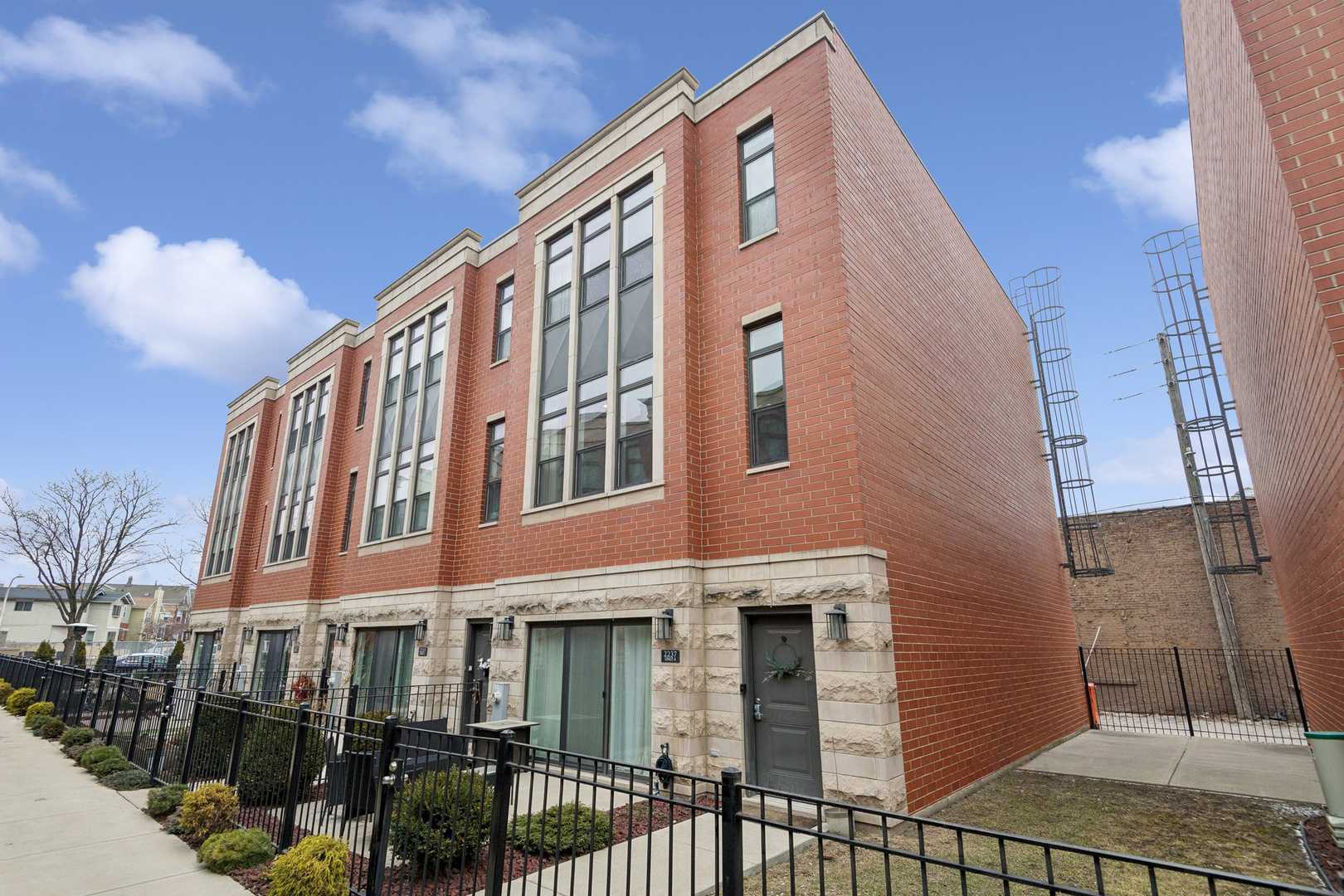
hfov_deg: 96.7
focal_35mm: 16
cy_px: 448
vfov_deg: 73.7
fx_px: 597
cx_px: 672
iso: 400
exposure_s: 1/320
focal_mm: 16
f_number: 8
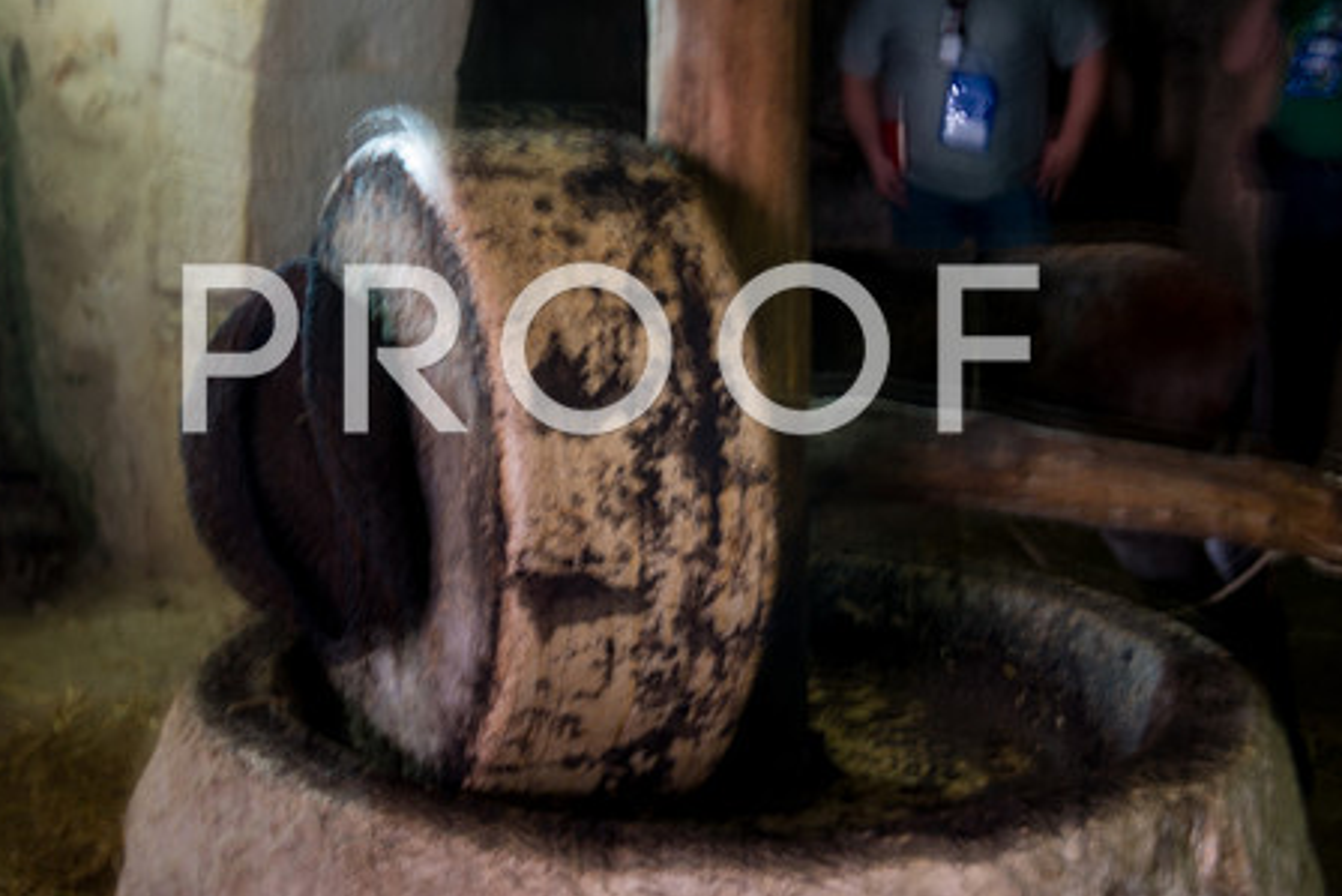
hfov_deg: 35.0
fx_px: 2125
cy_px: 349
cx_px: 611
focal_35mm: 57
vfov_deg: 23.7
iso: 200
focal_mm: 44
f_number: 2.8
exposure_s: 2.5
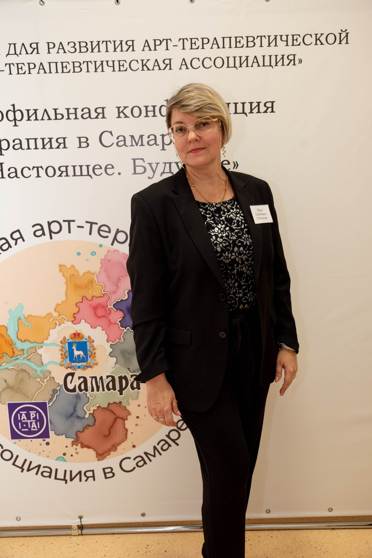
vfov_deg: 57.2
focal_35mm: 33
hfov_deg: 40.0
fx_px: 511
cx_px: 186
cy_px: 279
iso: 1000
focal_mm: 33
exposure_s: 1/125
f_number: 4.5
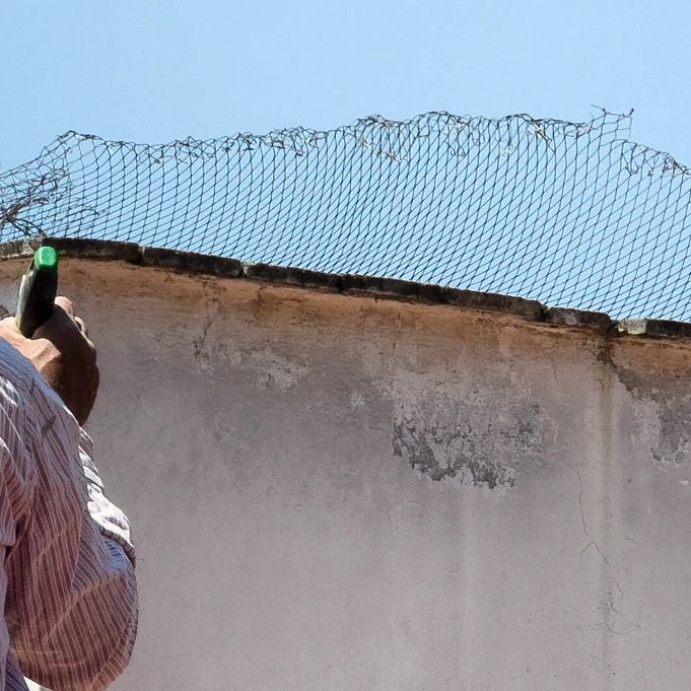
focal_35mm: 399
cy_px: 951
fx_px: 9011
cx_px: 379
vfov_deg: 4.4
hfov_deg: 4.4
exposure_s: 1/1400
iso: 50
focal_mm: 15.7
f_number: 2.8
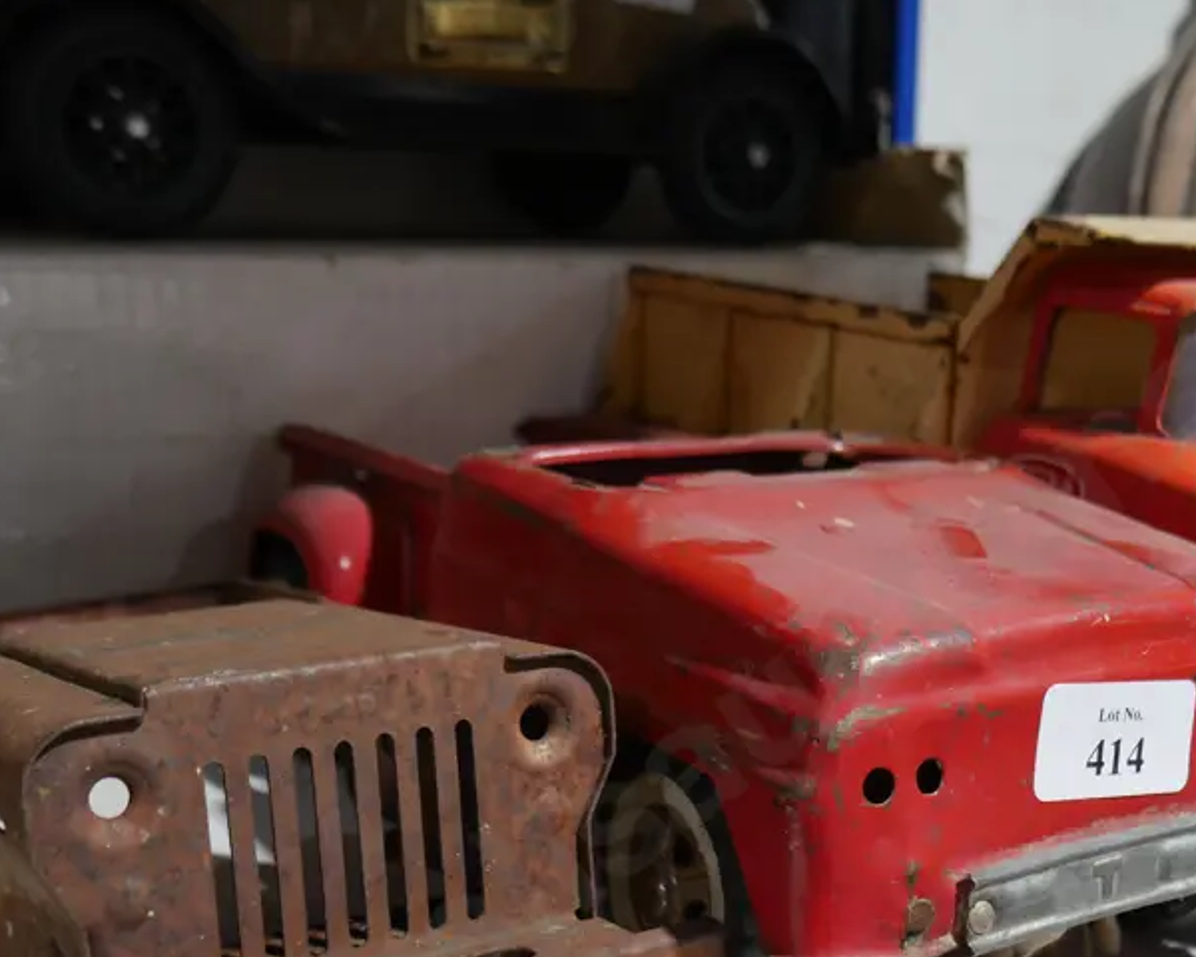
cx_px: 787
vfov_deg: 29.8
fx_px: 1770
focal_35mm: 50
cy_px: 701
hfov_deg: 37.0
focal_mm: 15
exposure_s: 1/60
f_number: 3.6
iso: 400
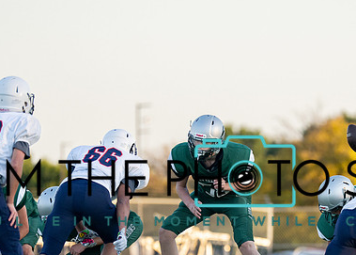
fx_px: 5209
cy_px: 228
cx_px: 229
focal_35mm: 515
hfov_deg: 3.9
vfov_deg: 2.8
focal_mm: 200
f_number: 2.8
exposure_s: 1/2500
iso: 500
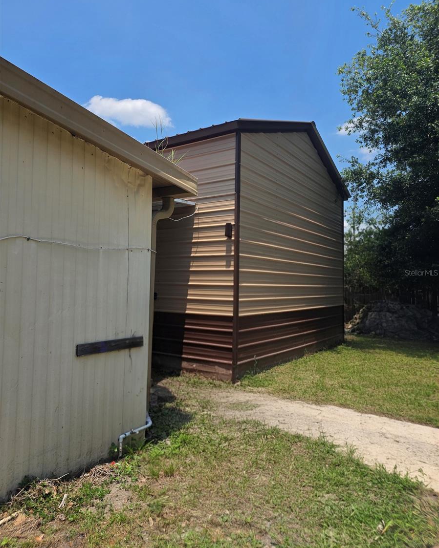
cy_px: 273
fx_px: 390
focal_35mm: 24
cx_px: 220
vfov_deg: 70.3
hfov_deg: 58.8
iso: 80
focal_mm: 6.25
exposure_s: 1/10000
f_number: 1.7
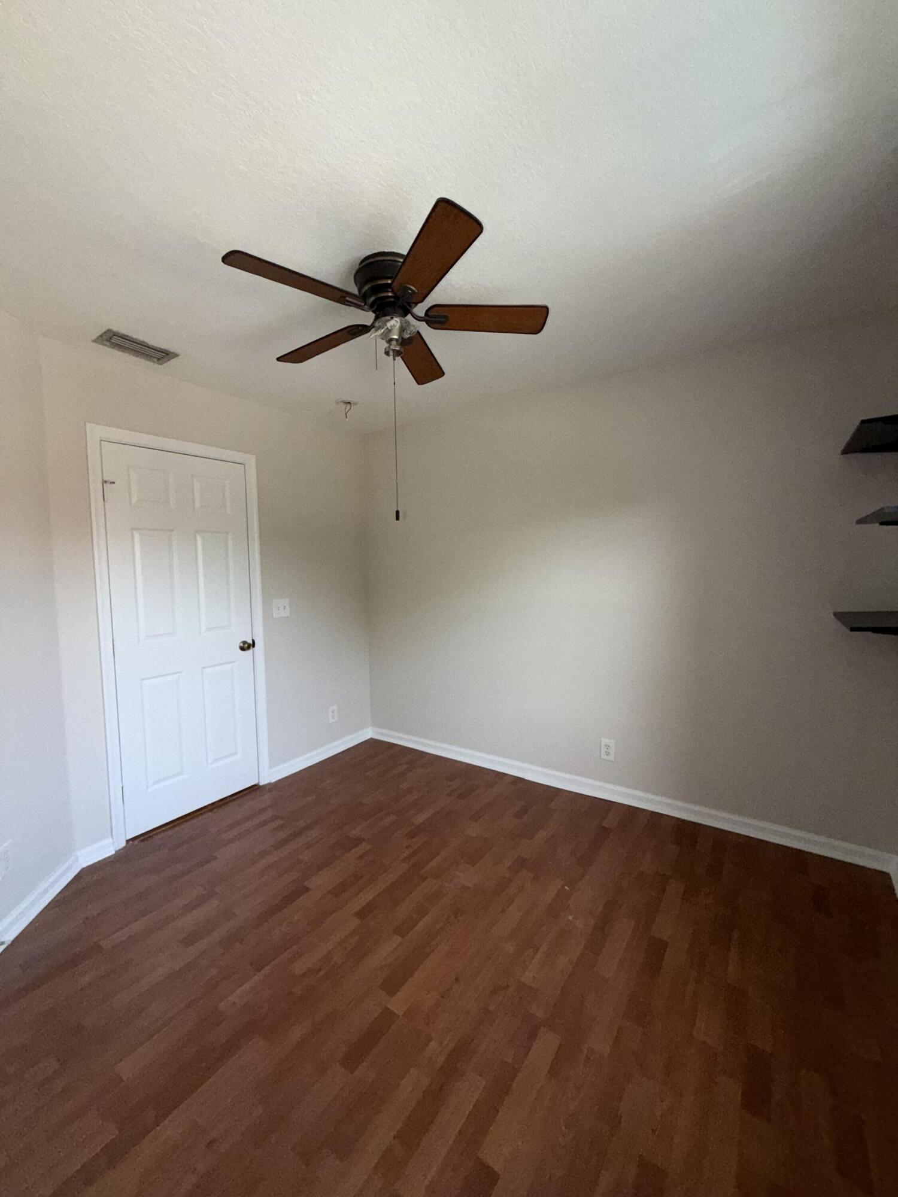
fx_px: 484
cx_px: 449
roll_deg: +0.5
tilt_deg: -4.0
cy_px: 598
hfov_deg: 85.7
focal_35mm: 14
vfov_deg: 102.1
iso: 160
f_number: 2.2
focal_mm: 2.22
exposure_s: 1/105
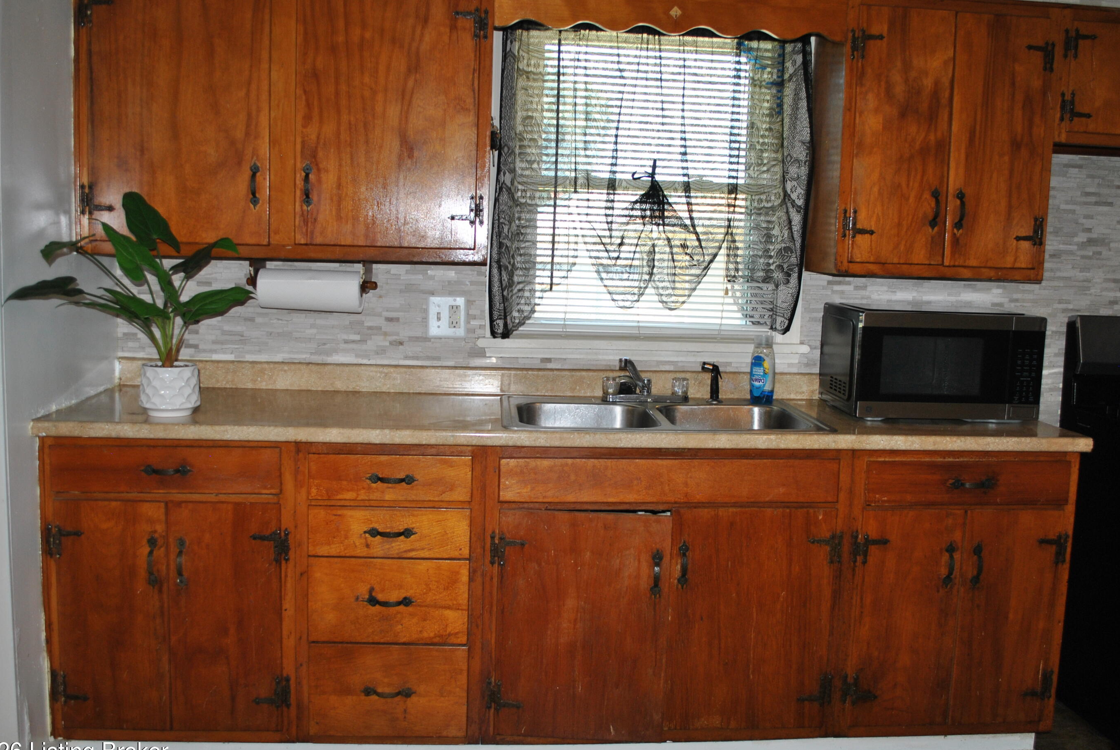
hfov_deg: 57.2
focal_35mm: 33
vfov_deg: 40.1
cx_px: 568
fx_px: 1028
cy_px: 376
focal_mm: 20
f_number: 3.8
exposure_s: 1/60
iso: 200
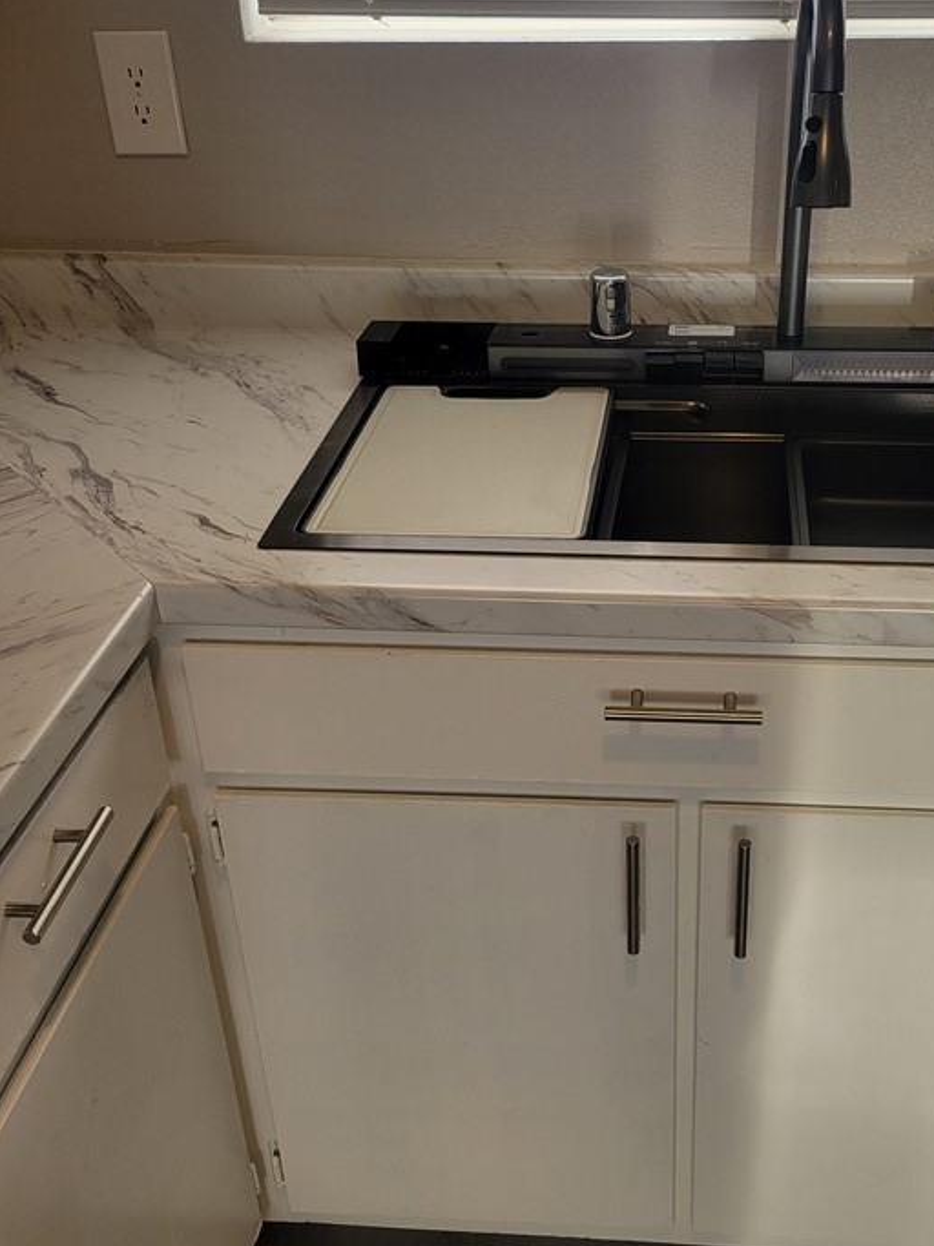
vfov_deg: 47.9
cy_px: 604
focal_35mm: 39
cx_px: 638
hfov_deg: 36.4
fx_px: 1403
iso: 40
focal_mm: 5.4
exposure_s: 1/157
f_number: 1.8
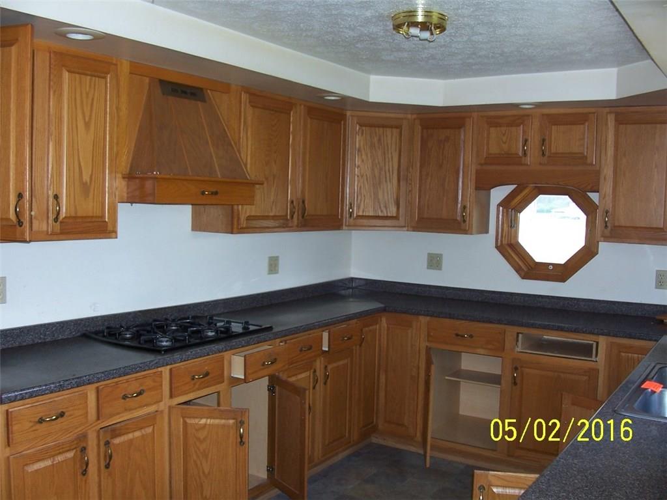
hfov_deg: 52.6
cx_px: 334
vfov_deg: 40.7
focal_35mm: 35
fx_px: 674
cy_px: 250
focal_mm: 6
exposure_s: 1/60
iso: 80
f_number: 2.8
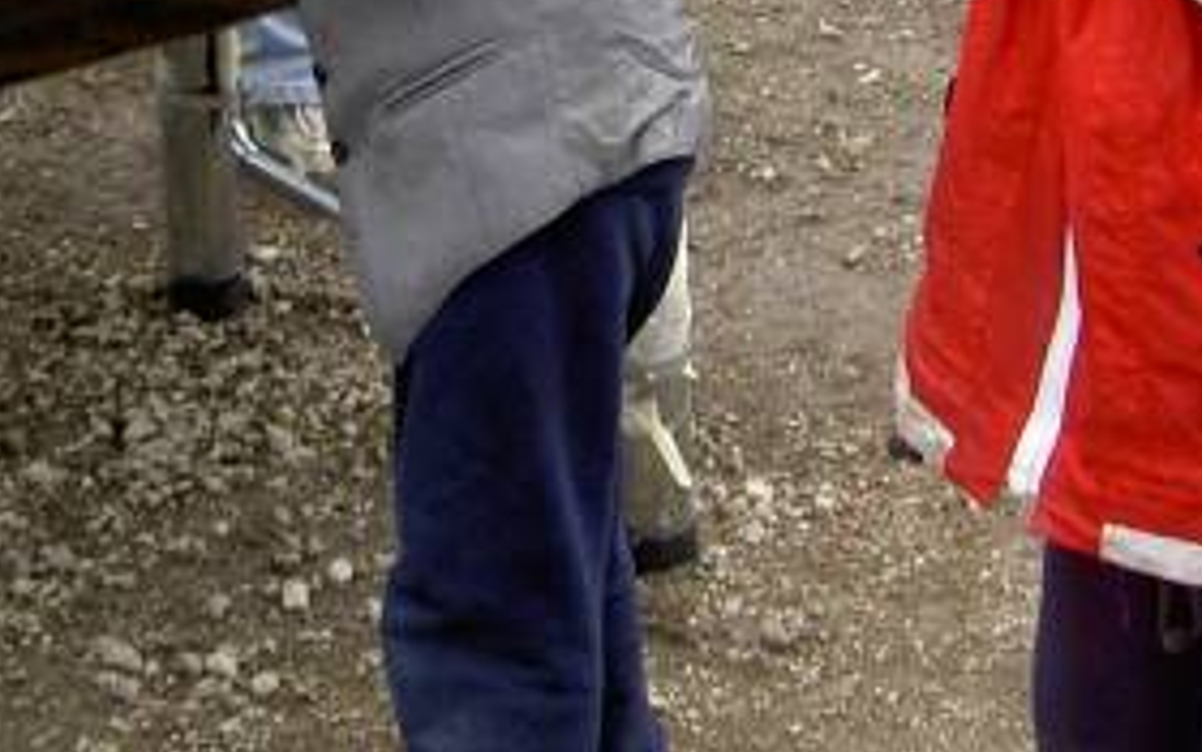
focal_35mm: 118
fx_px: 3865
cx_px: 545
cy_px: -155
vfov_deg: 10.9
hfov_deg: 17.7
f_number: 2.8
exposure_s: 1/80
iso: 100
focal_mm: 8
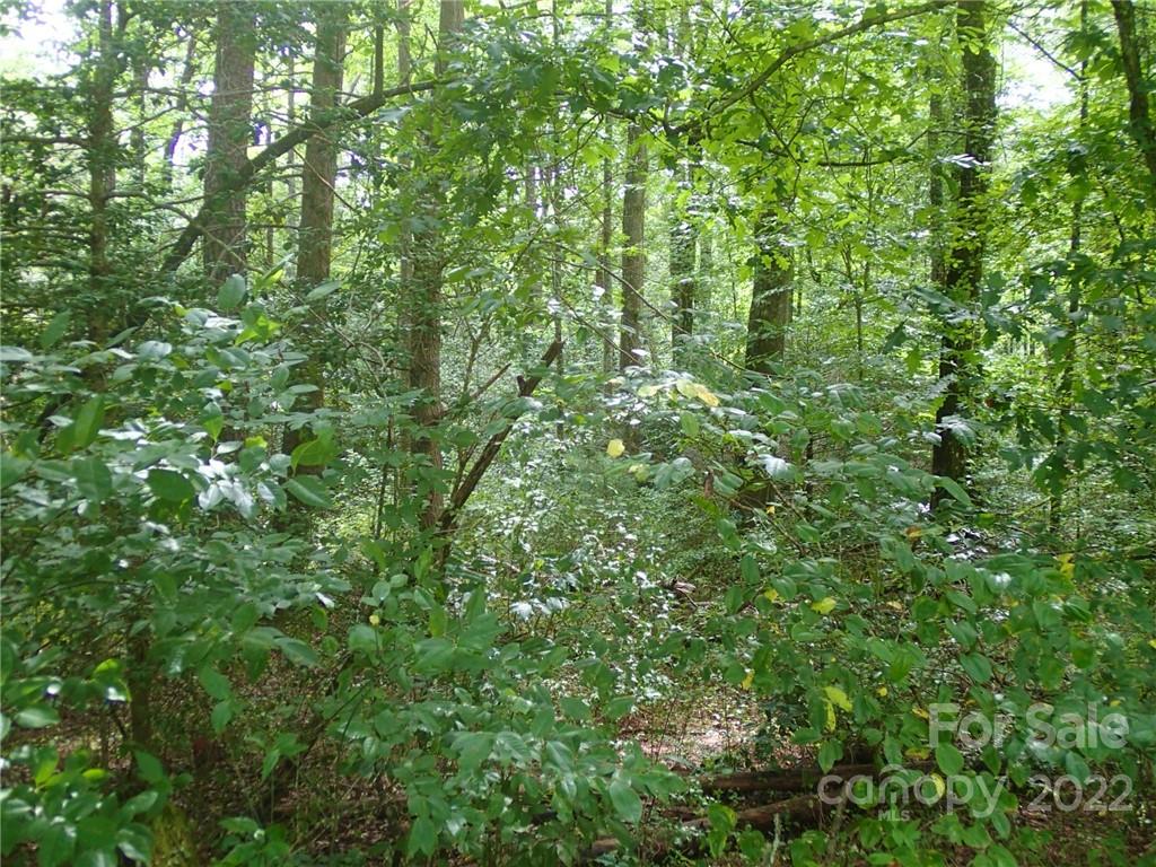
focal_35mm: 38
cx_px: 578
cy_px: 434
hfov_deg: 49.0
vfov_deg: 37.7
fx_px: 1269
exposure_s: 1/60
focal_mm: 6.86
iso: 200
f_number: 2.7
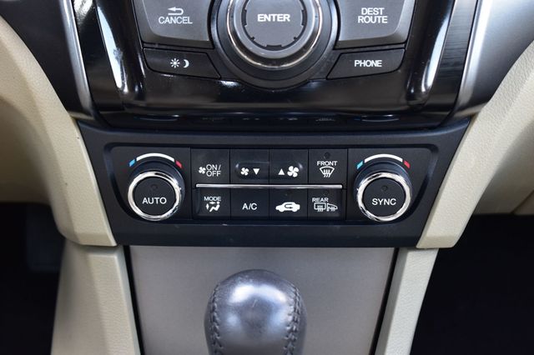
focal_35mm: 82
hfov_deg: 24.6
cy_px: 178
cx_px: 267
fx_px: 1223
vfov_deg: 16.5
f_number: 6.3
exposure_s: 1/15
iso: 500
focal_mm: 55
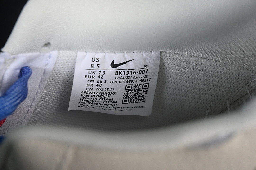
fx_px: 533
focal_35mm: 75
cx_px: 128
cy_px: 85
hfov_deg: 27.0
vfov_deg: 18.2
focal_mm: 50
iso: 160
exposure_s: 1/80
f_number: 7.1
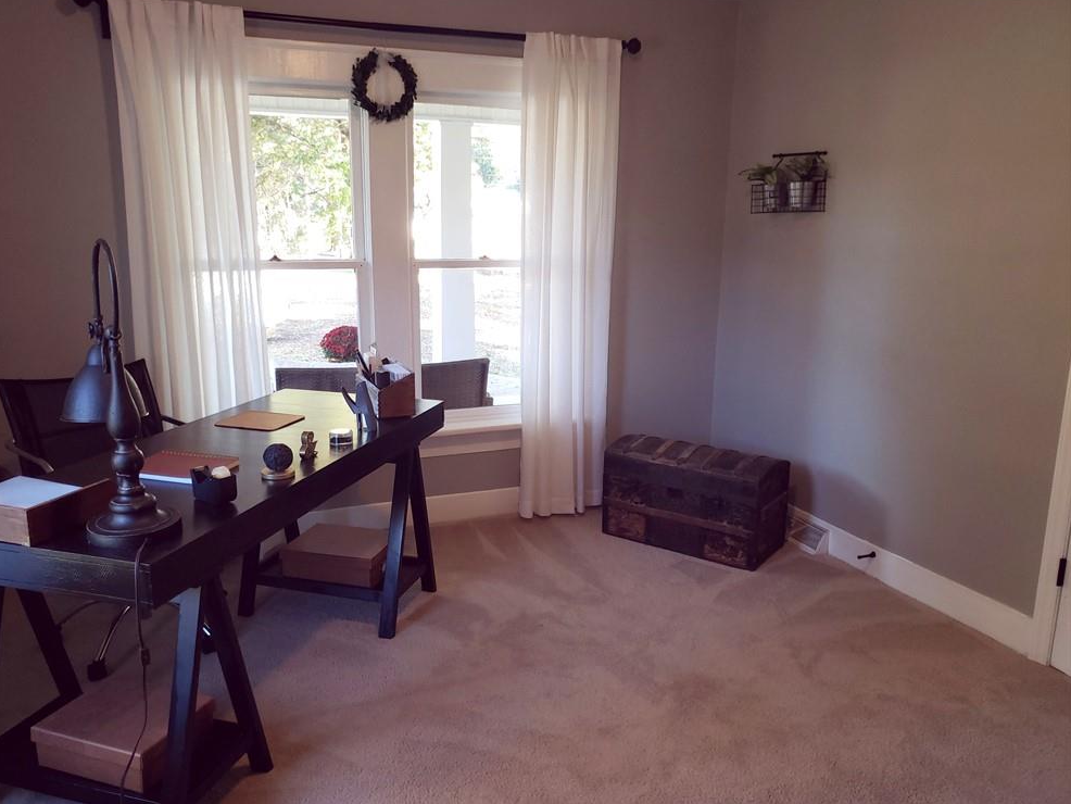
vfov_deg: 51.4
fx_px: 836
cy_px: 405
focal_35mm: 27
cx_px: 517
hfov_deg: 65.3
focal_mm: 4.3
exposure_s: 1/60
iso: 125
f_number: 1.5
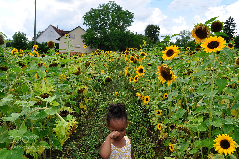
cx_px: 120
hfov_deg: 67.4
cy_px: 80
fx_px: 179
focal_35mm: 27
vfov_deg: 47.8
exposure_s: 1/160
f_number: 11
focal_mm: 18
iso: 250
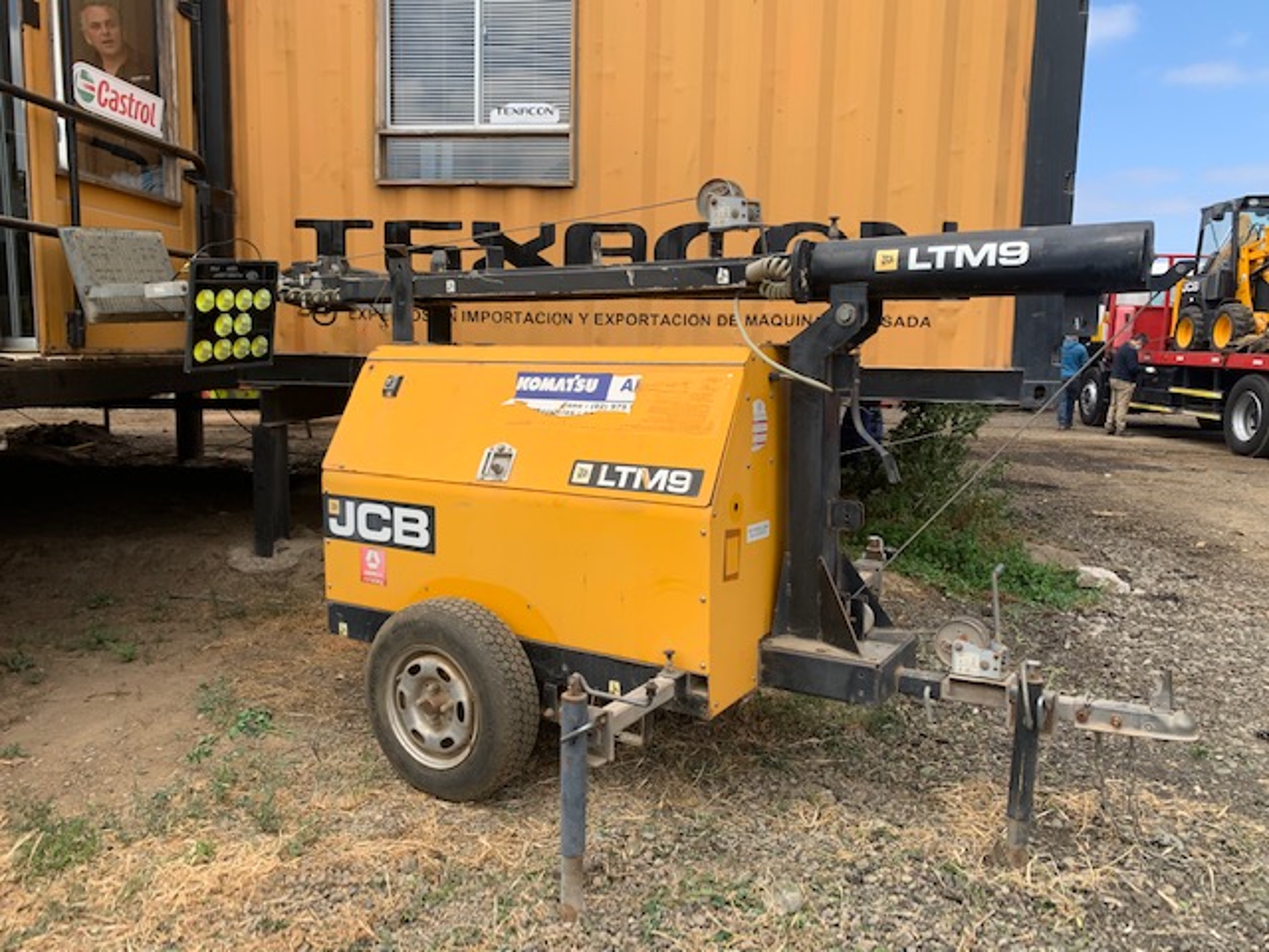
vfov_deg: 53.1
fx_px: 953
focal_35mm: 26
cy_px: 476
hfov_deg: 67.3
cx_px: 634
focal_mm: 4.25
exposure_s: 1/1536
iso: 25
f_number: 1.8
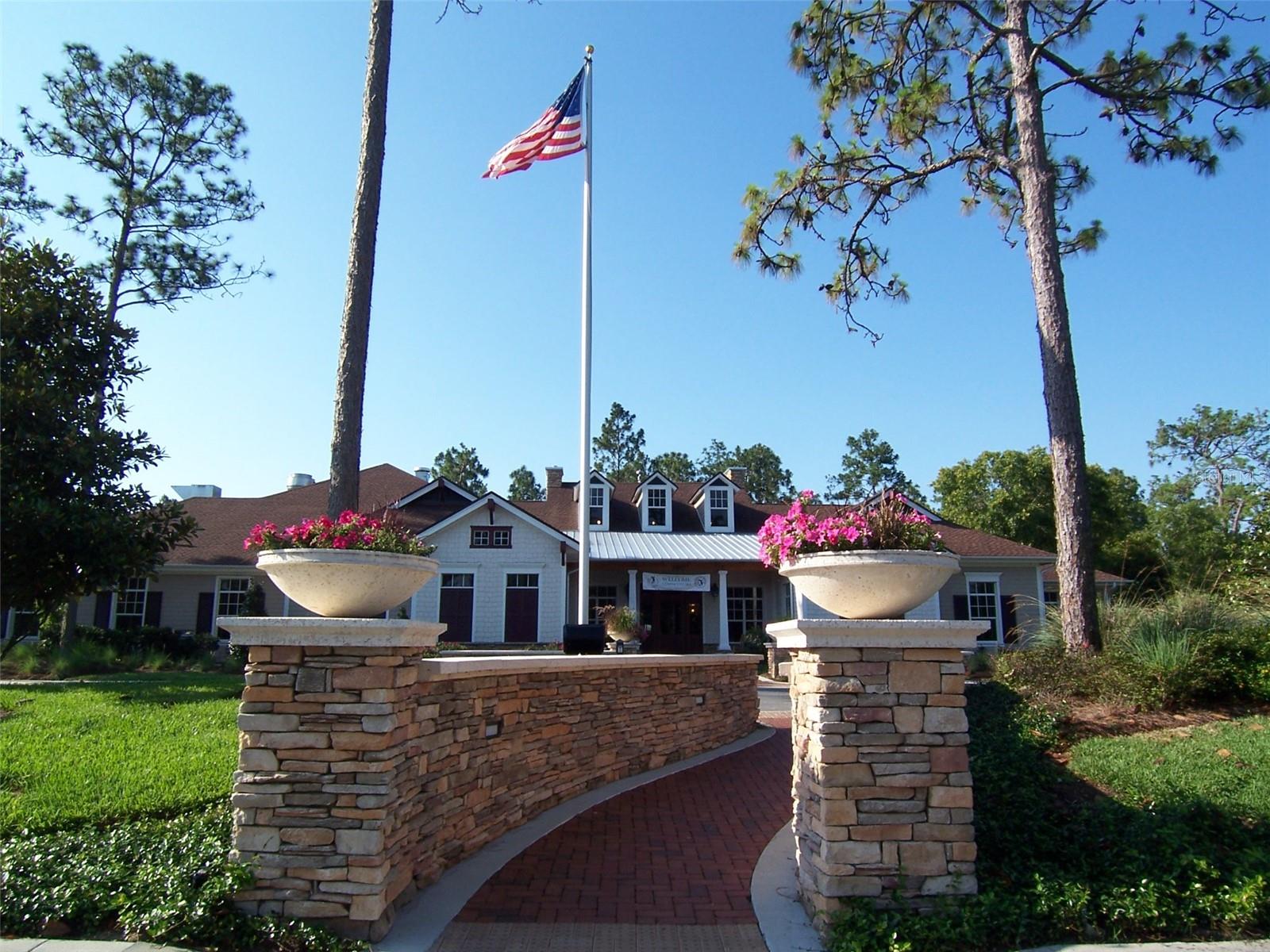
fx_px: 844
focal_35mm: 23
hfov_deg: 73.9
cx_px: 635
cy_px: 476
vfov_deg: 58.9
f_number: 5.6
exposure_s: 1/200
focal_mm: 3.8
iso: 64
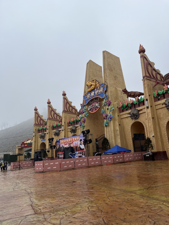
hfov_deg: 53.1
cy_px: 112
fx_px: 169
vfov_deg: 67.3
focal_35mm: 26
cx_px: 84
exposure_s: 1/1832
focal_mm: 5.1
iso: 50
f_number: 1.6
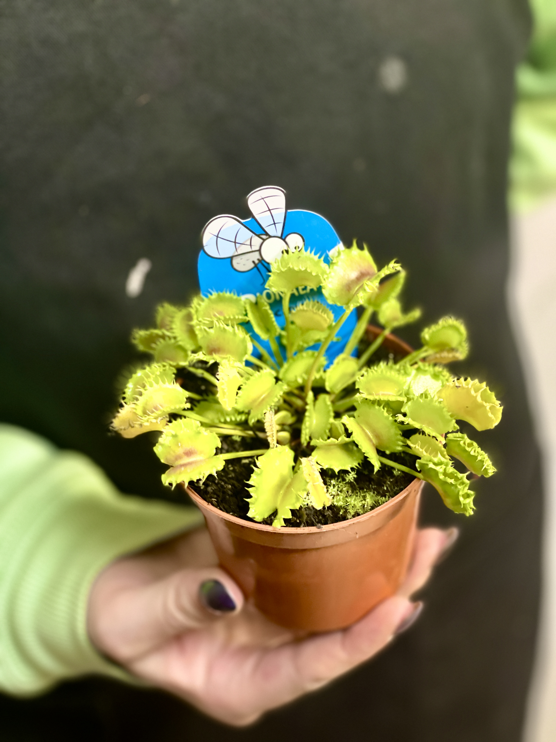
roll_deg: +7.8
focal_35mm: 64
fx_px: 1371
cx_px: 278
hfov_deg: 22.9
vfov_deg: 30.3
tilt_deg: -41.7
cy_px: 371
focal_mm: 7.5
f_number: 2.2
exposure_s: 1/33
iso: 125
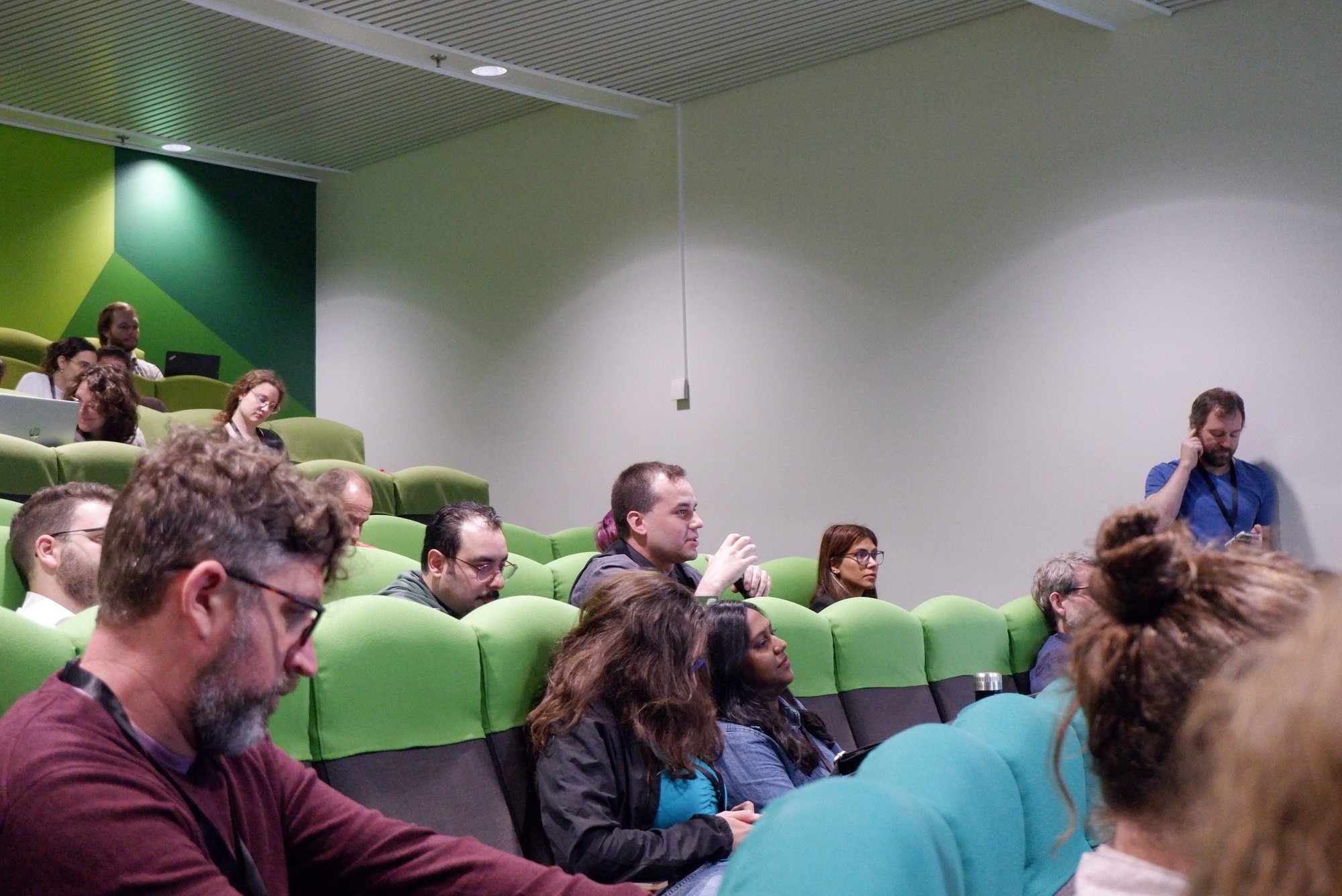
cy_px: 448
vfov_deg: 27.0
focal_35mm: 50
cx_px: 671
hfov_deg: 39.6
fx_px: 1865
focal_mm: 33.3
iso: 6400
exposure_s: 1/180
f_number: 4.9
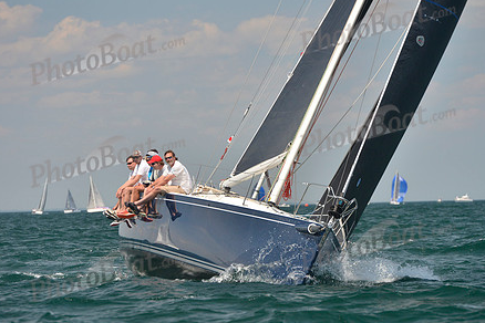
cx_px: 244
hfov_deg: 7.8
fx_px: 3570
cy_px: 201
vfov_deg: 5.2
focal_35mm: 265
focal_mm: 200
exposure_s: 1/800
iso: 400
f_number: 6.3
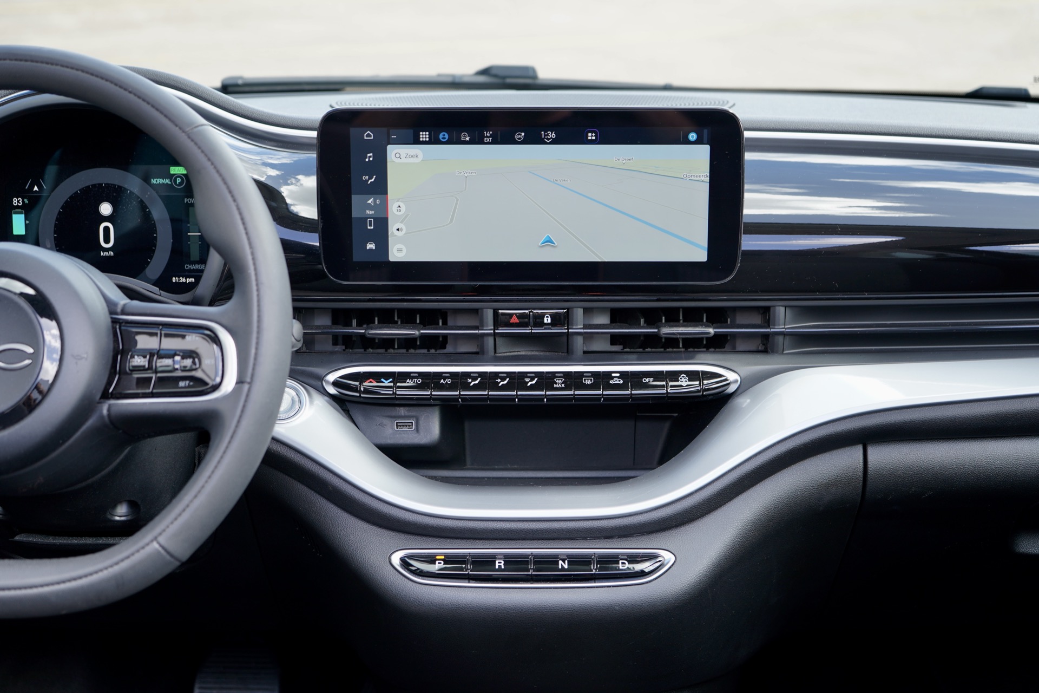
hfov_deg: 40.3
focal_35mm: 49
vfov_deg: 27.5
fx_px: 1414
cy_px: 346
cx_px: 520
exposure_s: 1/60
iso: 100
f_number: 4.5
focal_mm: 49
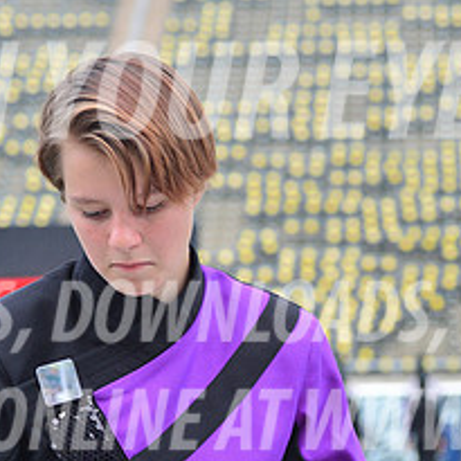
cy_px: 412
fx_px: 3330
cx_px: 353
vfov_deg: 7.9
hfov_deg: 7.9
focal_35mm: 221
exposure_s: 1/640
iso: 200
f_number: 5.6
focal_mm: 92
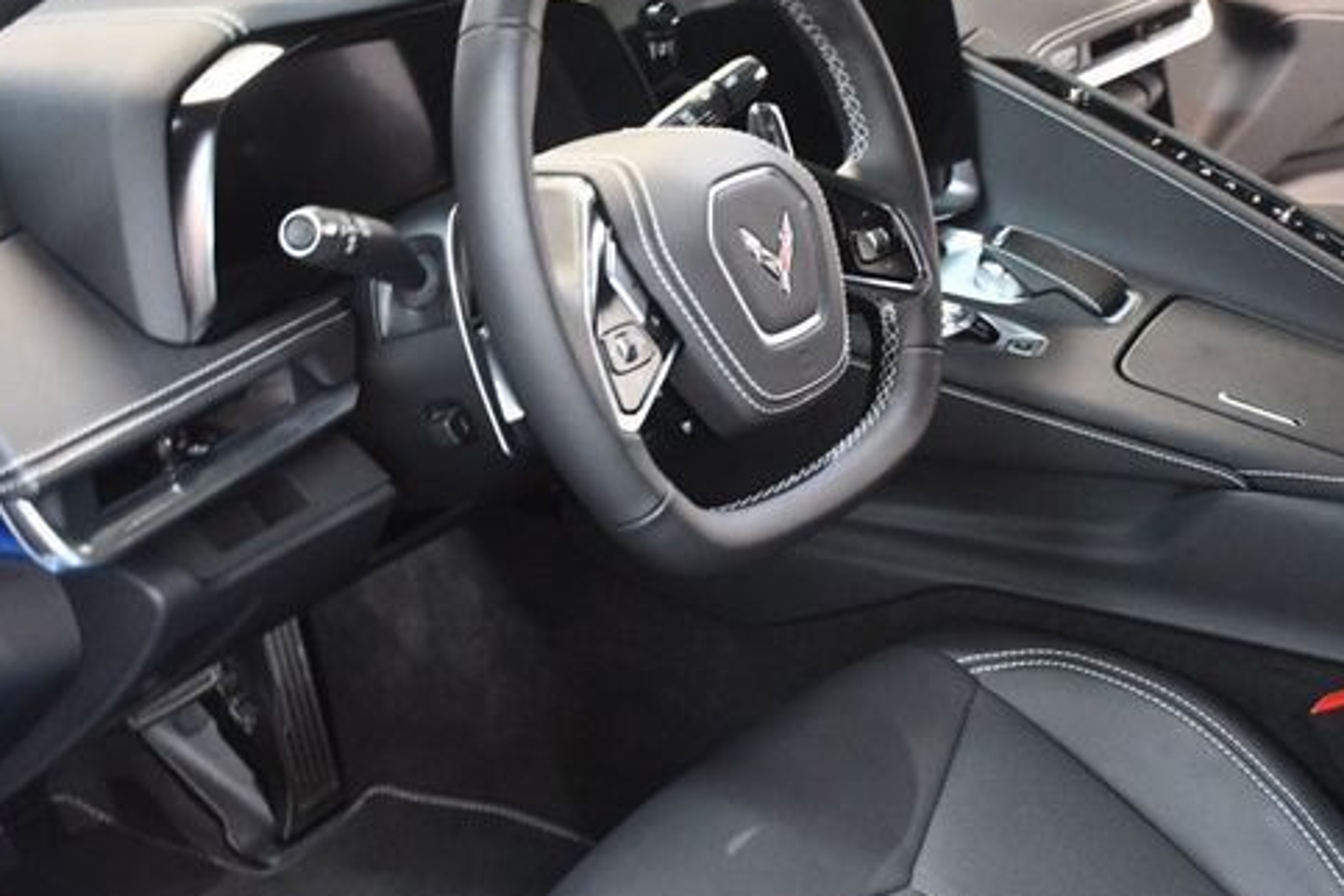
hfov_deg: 37.5
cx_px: 685
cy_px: 328
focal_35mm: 53
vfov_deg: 25.4
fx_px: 1979
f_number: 4
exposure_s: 1/60
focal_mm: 27
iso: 8000
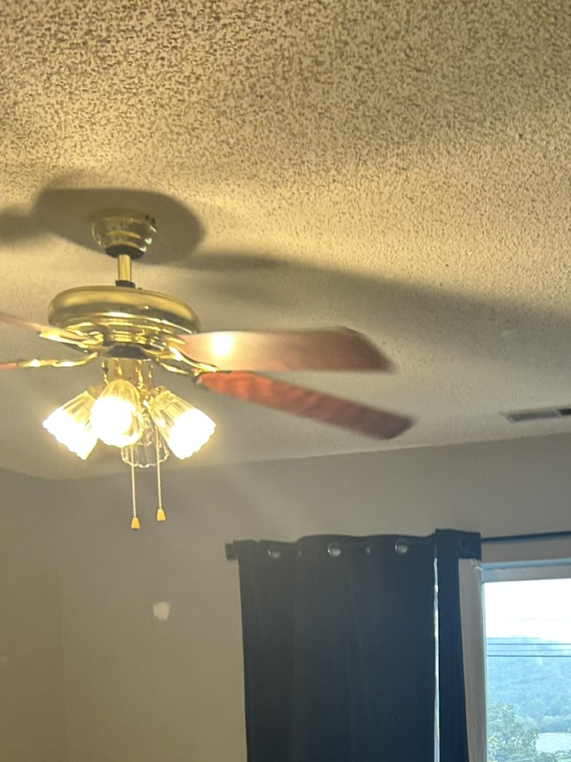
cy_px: 814
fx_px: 1232
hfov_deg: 25.3
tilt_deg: -5.5
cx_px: 517
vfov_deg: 31.0
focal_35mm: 56
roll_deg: +0.2
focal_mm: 5.7
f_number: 1.5
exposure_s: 1/60
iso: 80
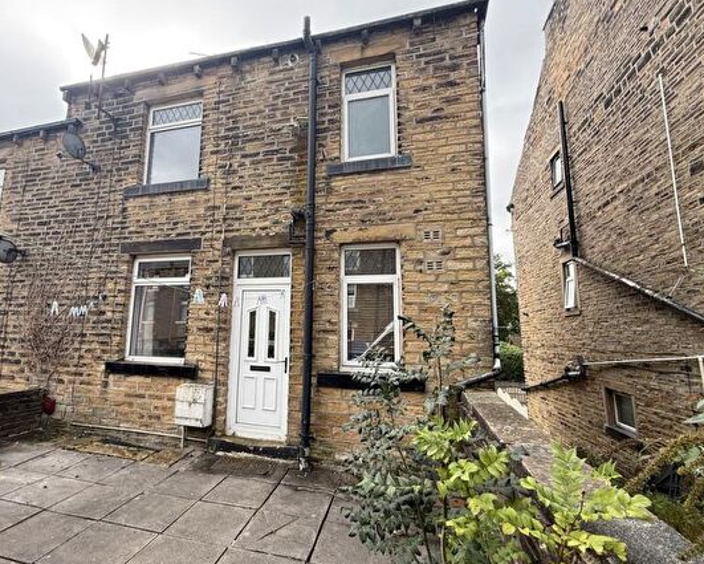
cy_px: 275
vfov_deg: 73.8
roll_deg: -1.1
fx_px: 375
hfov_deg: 85.6
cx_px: 293
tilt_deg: +8.4
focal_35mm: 18
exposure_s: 1/220
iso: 64
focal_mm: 2.22
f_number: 2.2
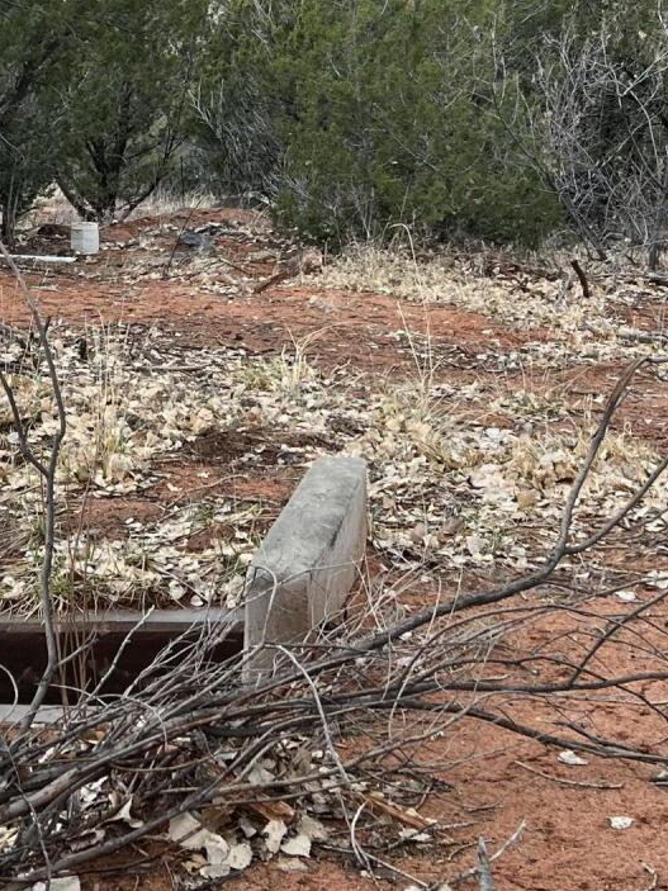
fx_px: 1905
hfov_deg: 19.8
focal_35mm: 74
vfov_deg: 25.3
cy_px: 52
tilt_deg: -2.4
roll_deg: -0.3
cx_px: 188
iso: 50
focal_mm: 5.7
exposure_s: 1/632
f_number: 1.5
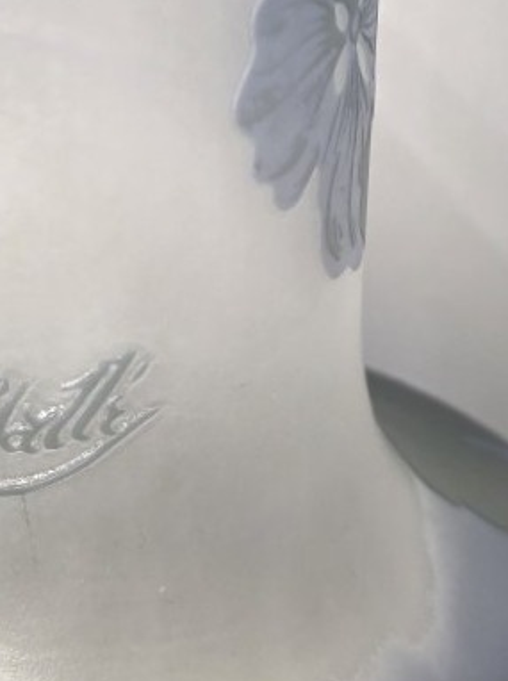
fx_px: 825
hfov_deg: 33.1
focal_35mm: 42
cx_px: 92
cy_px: 414
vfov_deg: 44.6
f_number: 1.7
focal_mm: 6.3
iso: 100
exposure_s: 1/100
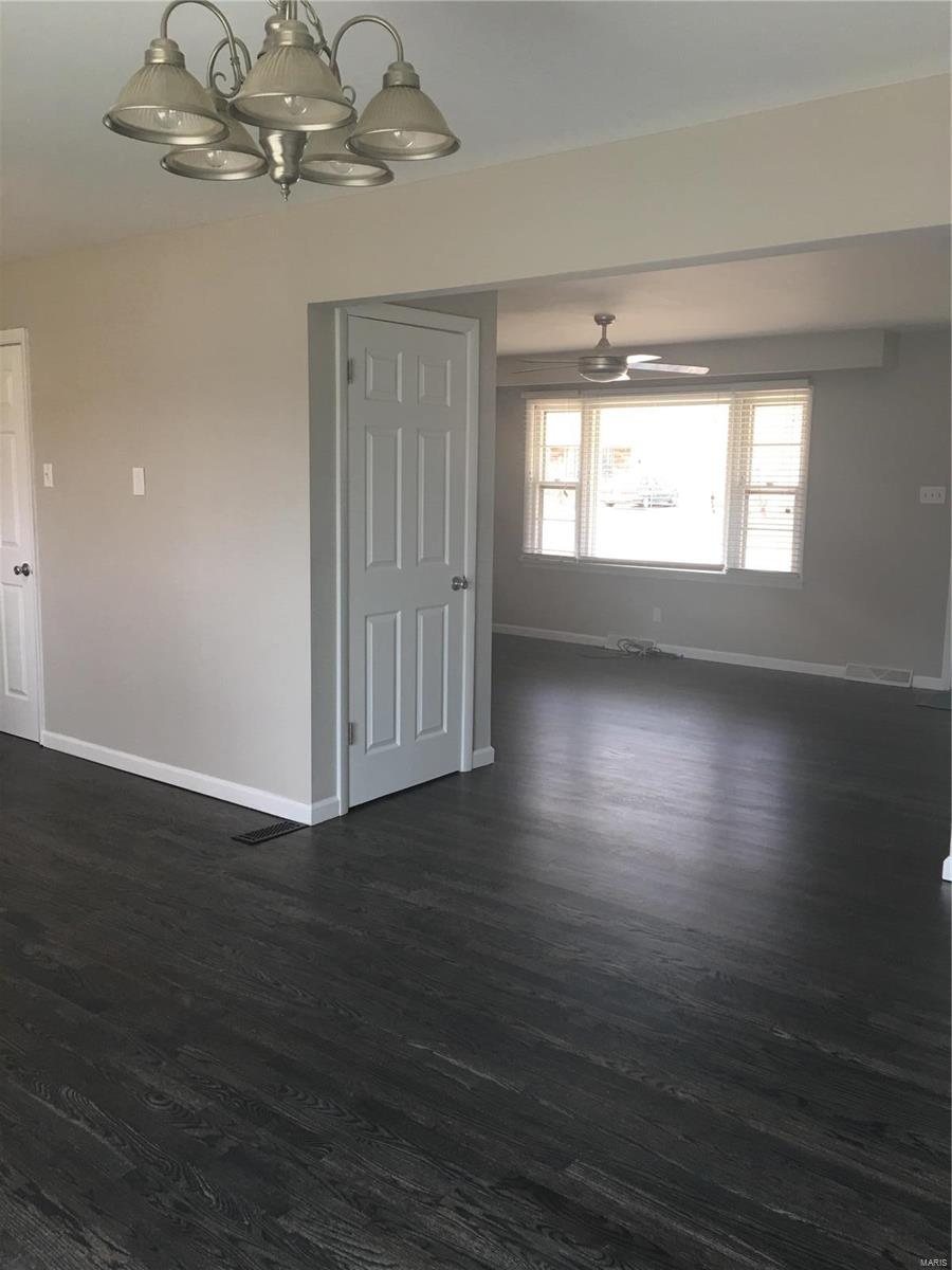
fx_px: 1063
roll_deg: -0.5
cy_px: 635
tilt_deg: -7.3
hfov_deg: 48.2
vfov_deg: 61.7
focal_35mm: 29
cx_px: 476
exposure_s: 1/30
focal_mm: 4.15
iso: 25
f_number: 2.2
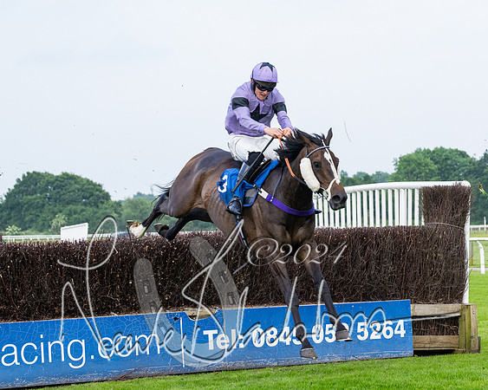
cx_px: 396
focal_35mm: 117
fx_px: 1685
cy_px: 239
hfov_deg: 16.3
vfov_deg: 13.2
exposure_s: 1/1600
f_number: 4
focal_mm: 70
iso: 800
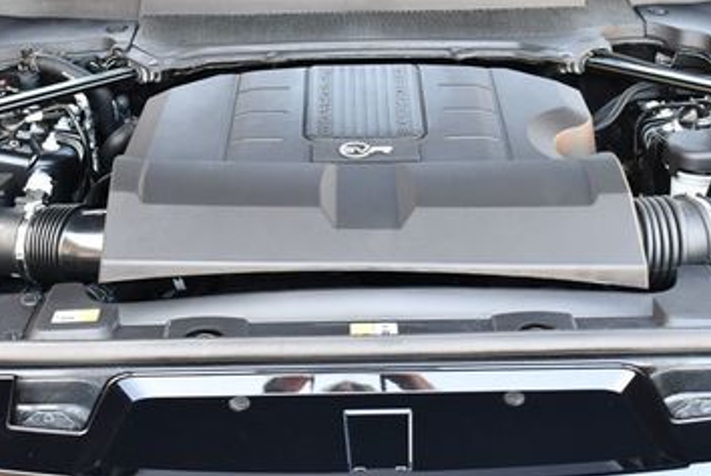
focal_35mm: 65
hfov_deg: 30.9
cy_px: 263
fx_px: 1285
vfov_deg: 21.0
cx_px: 331
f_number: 3.5
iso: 800
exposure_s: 1/160
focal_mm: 18
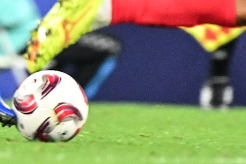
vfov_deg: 0.6
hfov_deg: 1.0
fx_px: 14561
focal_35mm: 2131
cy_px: -178
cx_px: 82
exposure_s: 1/1000
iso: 1600
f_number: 2.8
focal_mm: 400
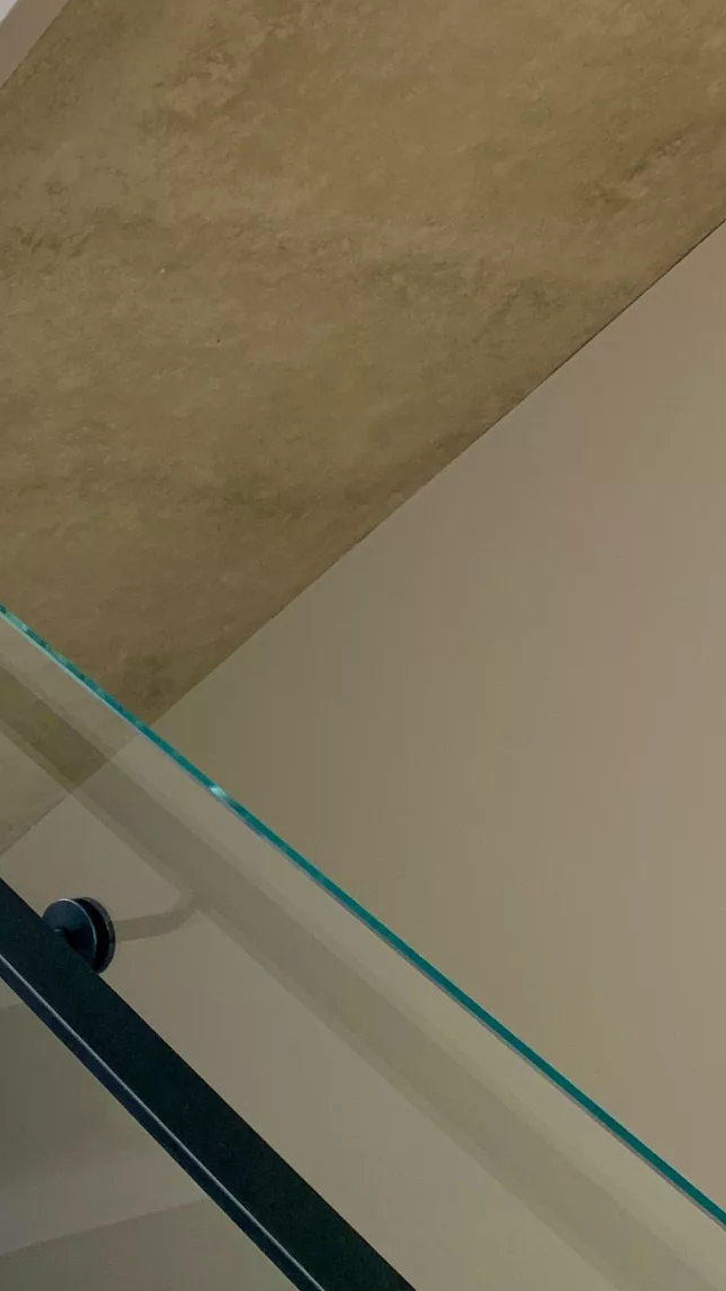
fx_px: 2157
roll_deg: +1.6
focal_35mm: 63
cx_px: -62
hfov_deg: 18.4
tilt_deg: +3.9
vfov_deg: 33.3
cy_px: 574
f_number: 1.8
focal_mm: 4.25
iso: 64
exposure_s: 1/121
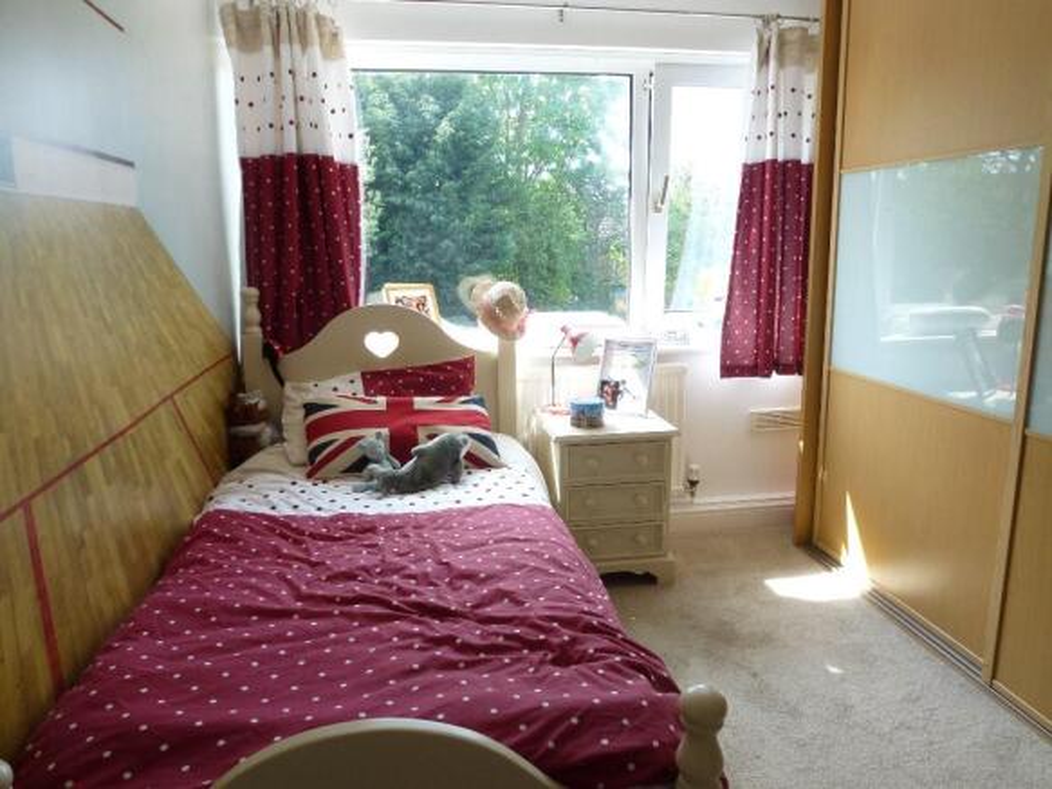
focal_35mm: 24
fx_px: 729
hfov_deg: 71.6
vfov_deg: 56.8
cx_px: 526
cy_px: 394
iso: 100
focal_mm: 4.3
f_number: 3.3
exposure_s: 1/80
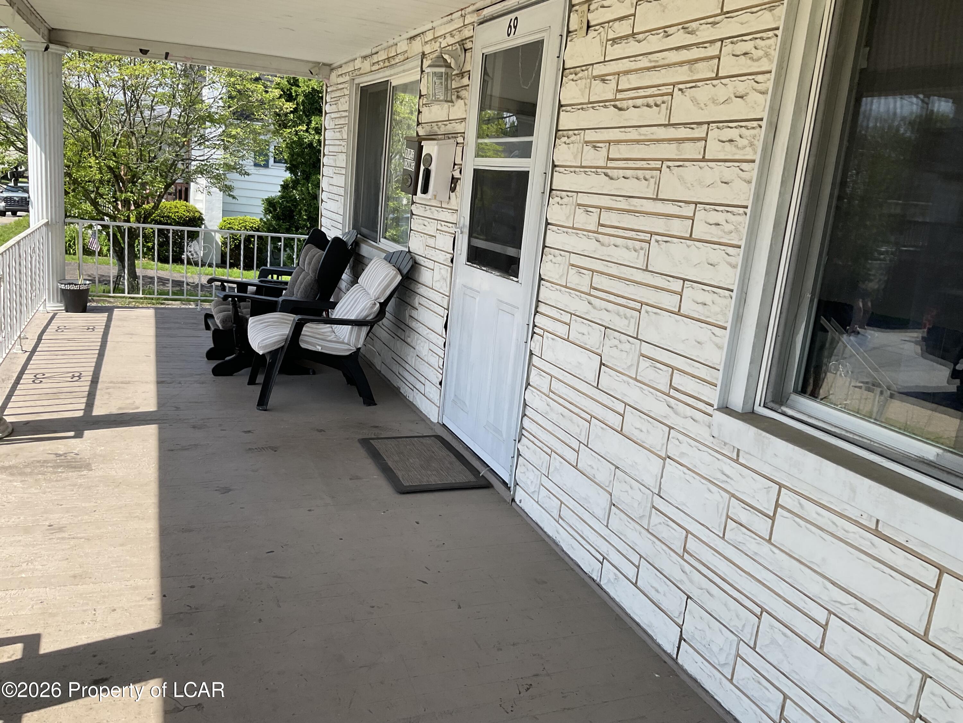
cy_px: 362
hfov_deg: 61.7
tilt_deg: -11.6
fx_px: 807
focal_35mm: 29
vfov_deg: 48.2
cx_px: 482
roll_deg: -4.9
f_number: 1.8
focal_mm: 3
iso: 16
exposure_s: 1/674
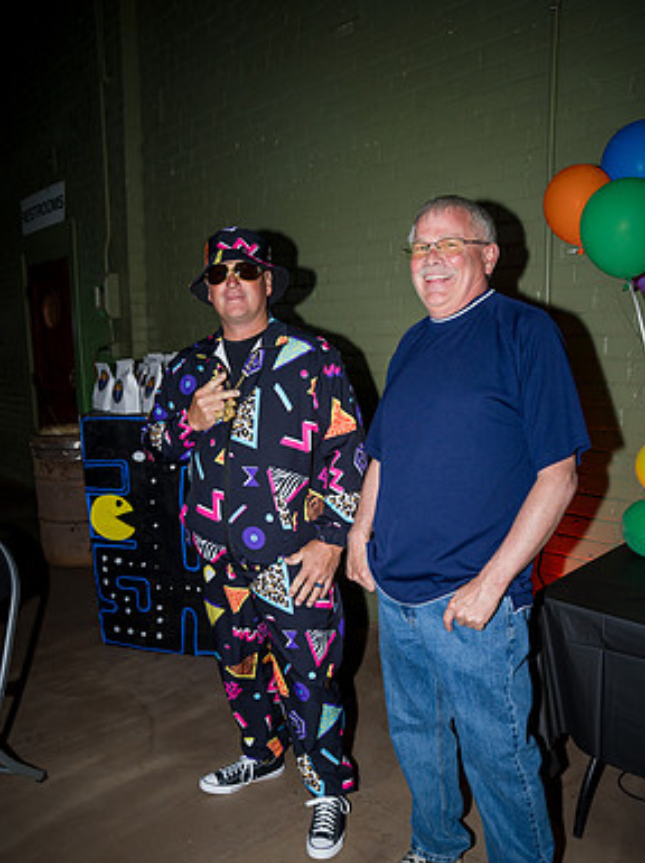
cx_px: 316
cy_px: 486
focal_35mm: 27
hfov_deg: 51.3
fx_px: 672
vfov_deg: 65.1
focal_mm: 24
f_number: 3.5
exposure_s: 1/250
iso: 640
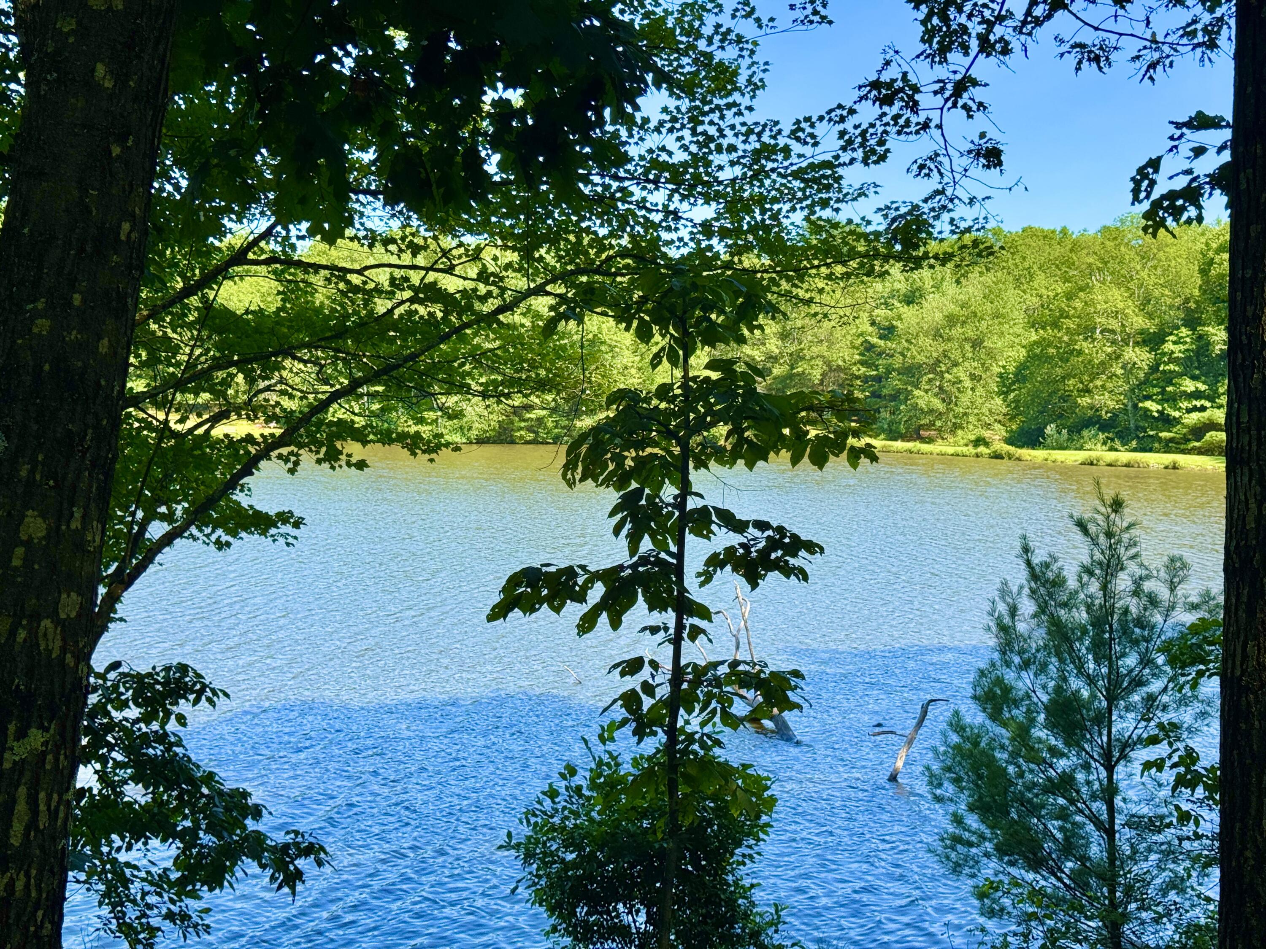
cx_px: 633
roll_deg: -0.8
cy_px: 474
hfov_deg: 39.7
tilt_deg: -2.9
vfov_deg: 30.3
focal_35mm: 48
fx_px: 1755
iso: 64
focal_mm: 6.76
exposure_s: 1/1427
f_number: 1.78
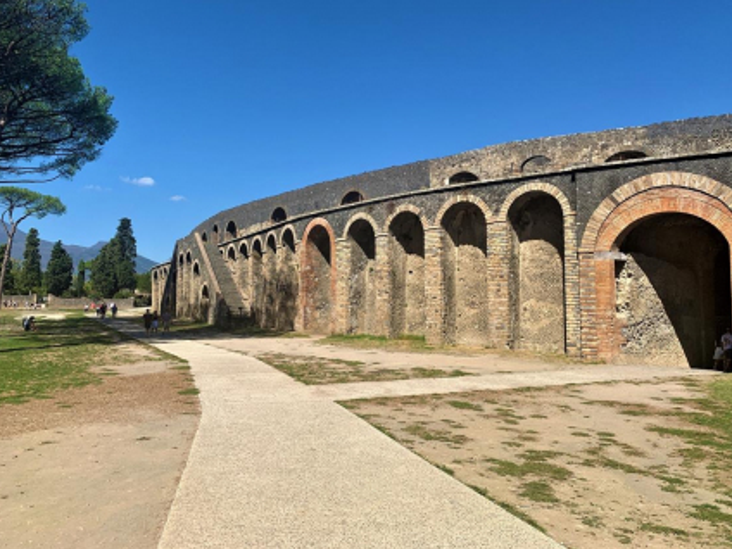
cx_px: 371
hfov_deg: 65.3
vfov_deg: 51.3
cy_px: 268
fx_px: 571
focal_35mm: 27
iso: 25
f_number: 1.8
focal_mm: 4.25
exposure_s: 1/2833
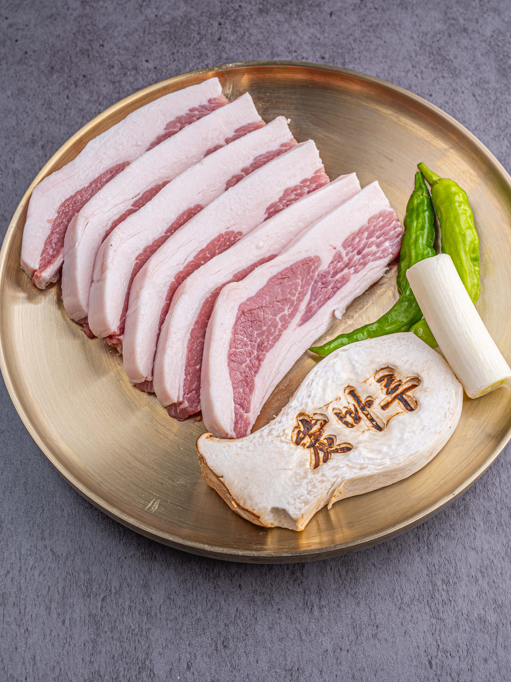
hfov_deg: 25.2
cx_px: 290
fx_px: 1142
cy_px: 342
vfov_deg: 33.2
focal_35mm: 58
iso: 100
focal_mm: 40
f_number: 10
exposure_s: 1/80
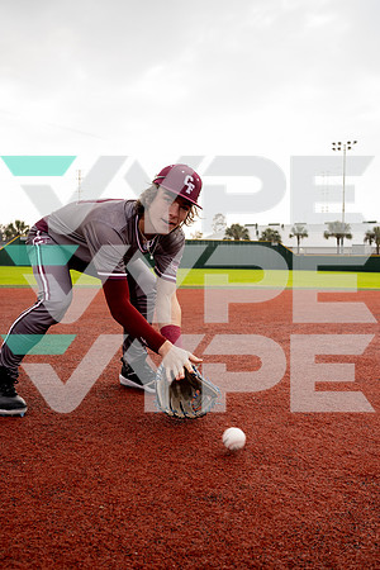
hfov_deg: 37.9
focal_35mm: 35
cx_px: 190
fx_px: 554
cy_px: 285
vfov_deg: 54.4
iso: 200
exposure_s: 1/250
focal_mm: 35
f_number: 5
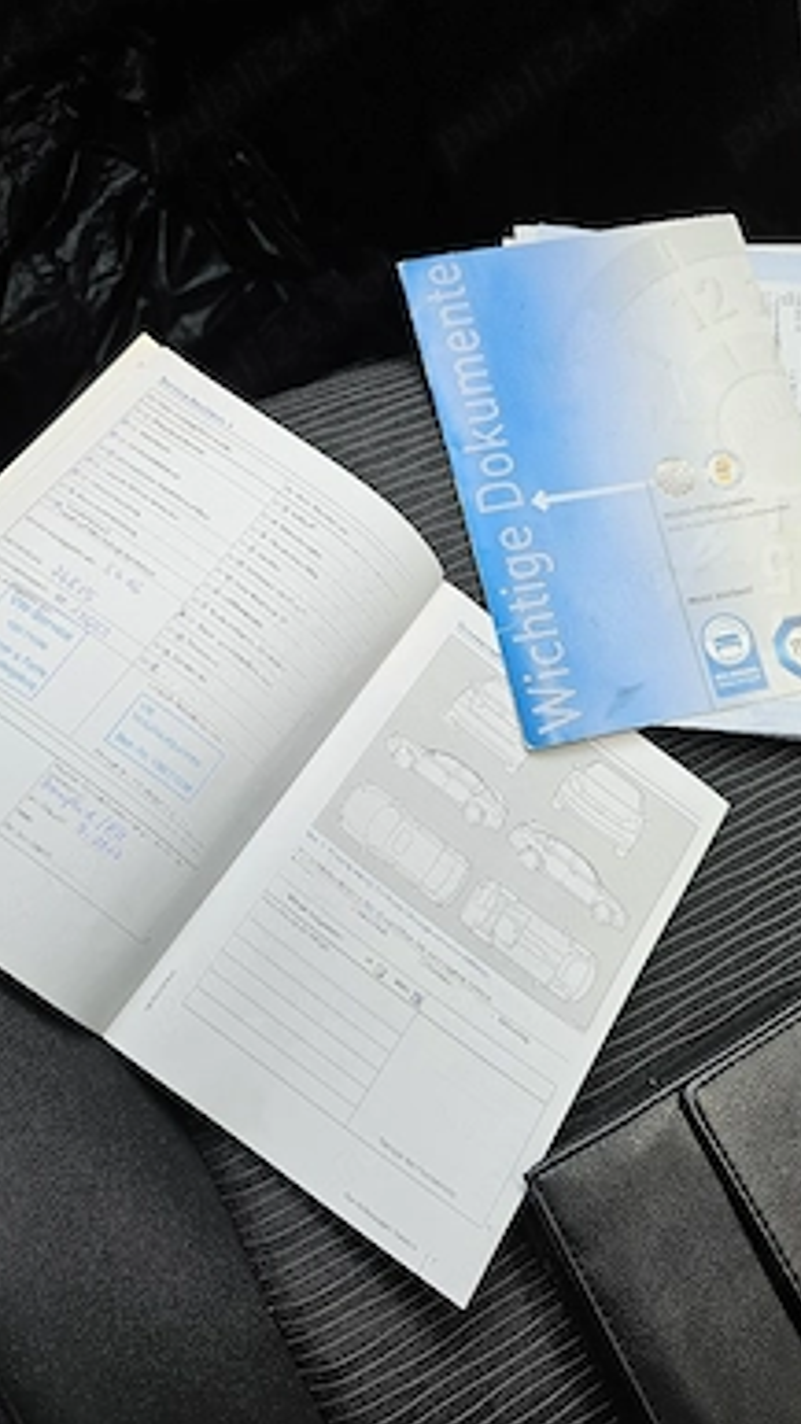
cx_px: 340
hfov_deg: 44.2
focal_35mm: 26
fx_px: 982
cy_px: 690
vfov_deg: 71.9
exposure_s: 1/120
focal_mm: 6.3
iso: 25
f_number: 1.7
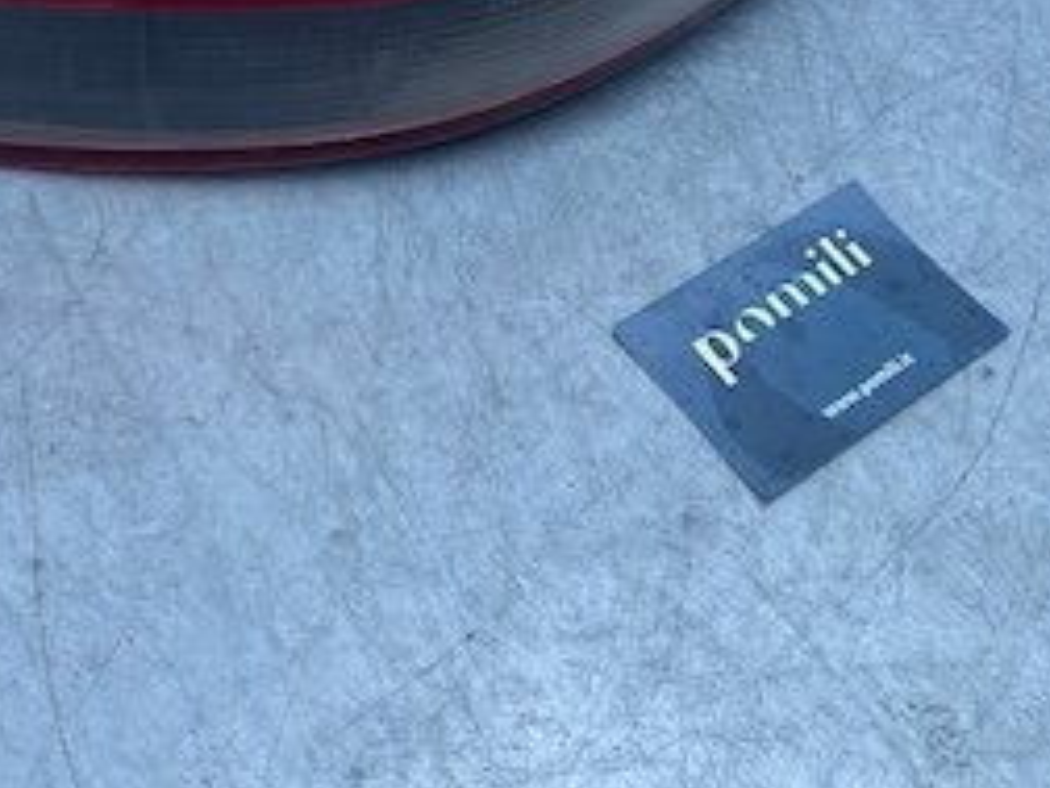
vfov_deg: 20.7
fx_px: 2002
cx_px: 379
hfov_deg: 29.2
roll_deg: -9.7
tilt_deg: -39.9
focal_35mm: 66
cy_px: -175
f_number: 1.8
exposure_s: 1/884
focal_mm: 4.25
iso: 32
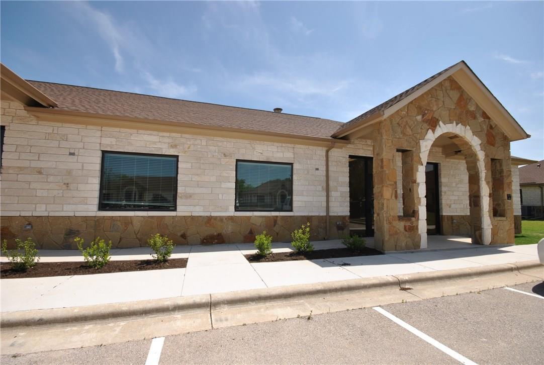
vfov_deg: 77.6
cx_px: 272
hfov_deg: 100.3
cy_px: 182
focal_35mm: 15
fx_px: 227
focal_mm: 10
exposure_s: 1/200
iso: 100
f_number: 11
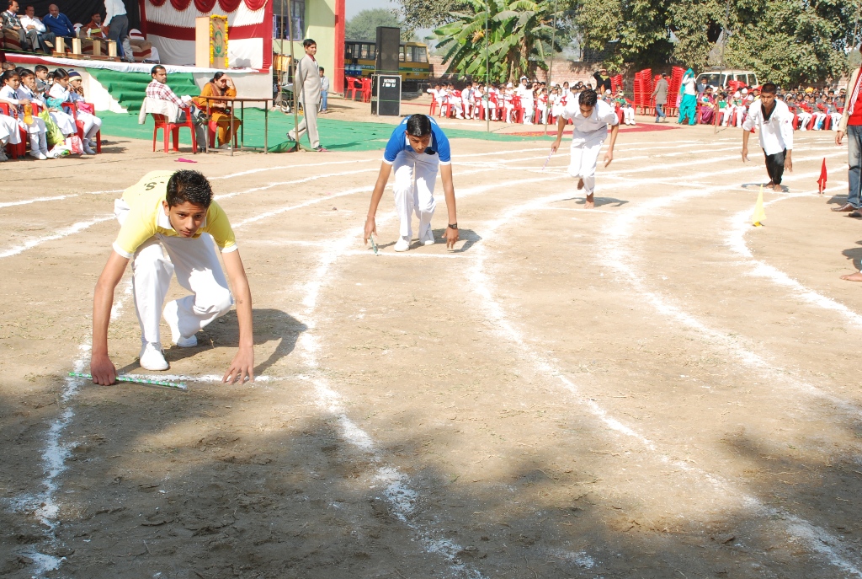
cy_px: 290
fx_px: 1259
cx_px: 431
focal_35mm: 52
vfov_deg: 25.9
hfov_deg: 37.8
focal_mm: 35
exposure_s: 1/125
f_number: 10
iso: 200
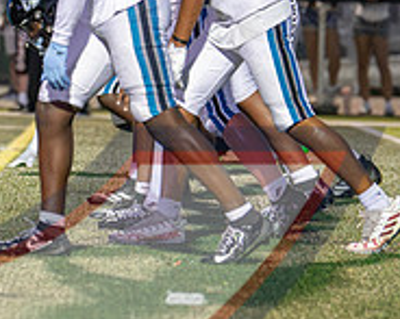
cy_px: 64
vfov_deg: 3.2
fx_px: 5656
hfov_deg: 4.0
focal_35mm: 478
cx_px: -136
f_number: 2.8
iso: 9000
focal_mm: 130
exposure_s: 1/1000
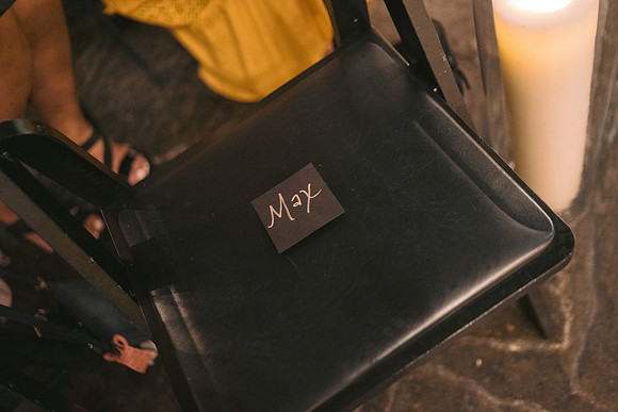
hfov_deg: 54.4
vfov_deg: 37.9
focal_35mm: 35
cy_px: 206
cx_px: 309
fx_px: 601
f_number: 1.8
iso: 6400
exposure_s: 1/30
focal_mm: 35
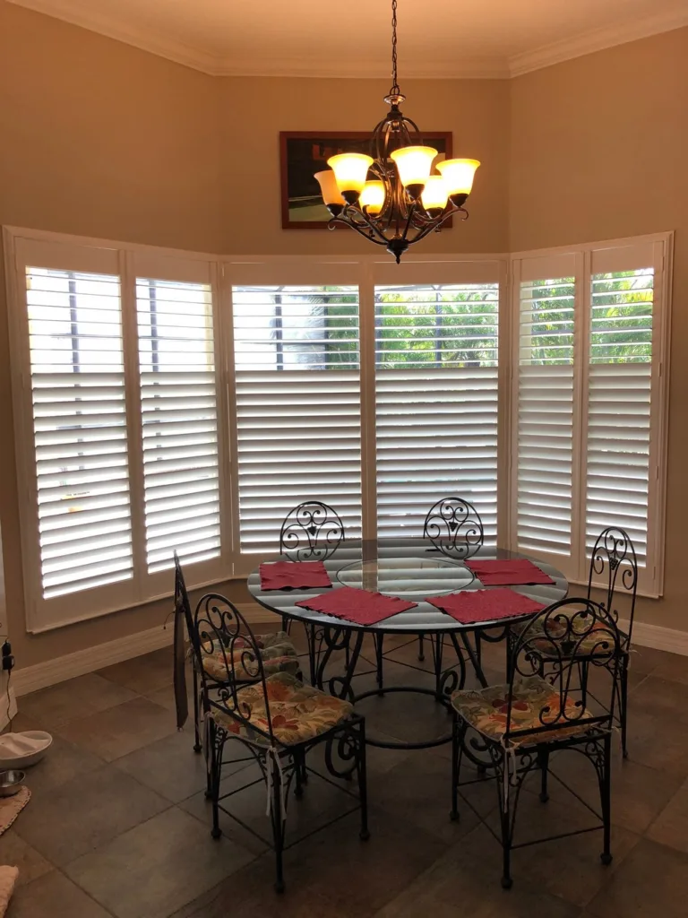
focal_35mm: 29
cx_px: 344
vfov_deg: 61.7
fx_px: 769
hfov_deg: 48.2
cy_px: 459
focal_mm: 3.99
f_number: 1.8
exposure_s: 1/40
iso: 25
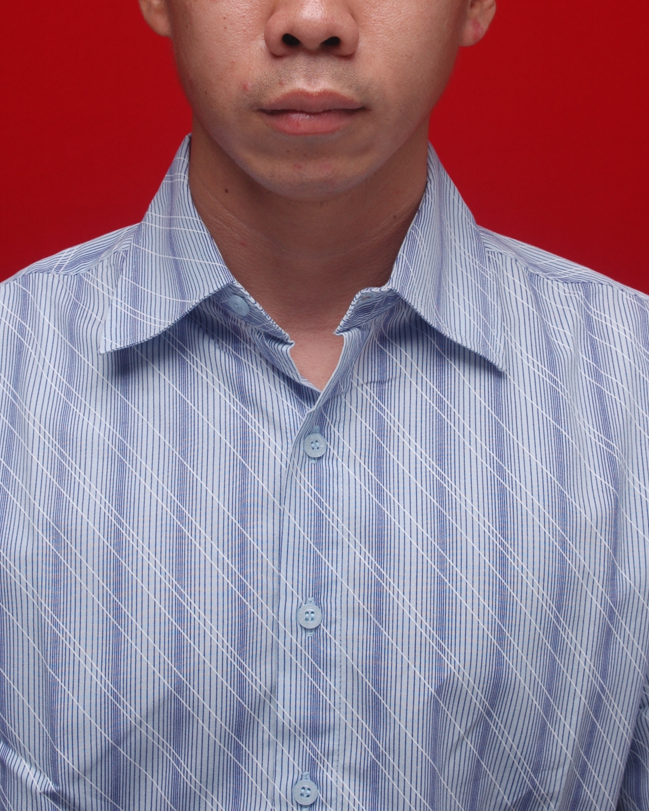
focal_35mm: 85
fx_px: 2041
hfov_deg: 18.1
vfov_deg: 22.3
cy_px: 193
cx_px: 304
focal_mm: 38
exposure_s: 1/125
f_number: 9
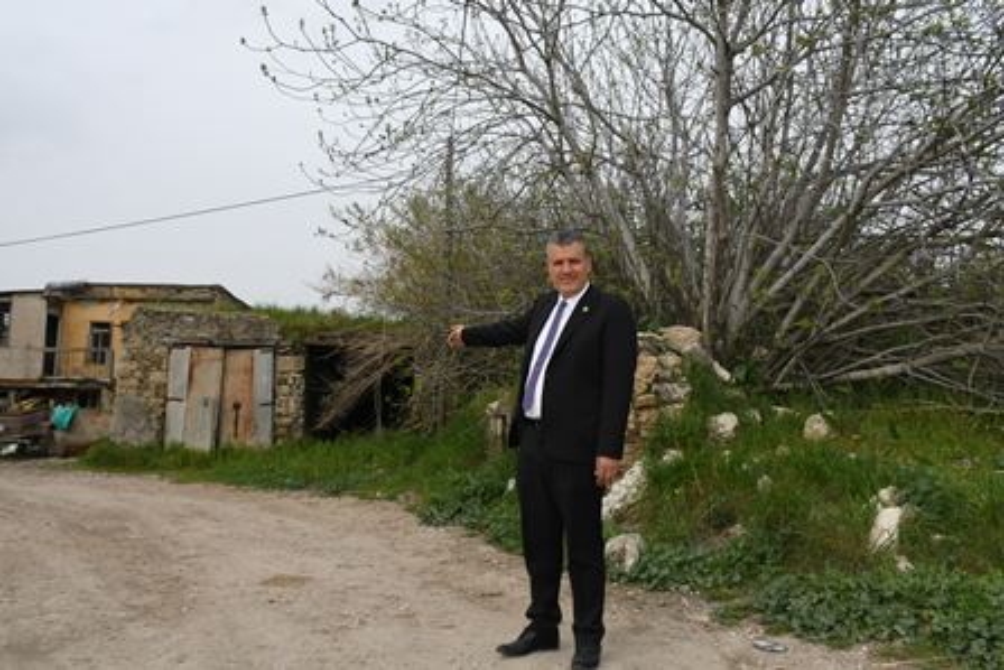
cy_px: 335
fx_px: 753
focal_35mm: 27
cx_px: 502
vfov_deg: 48.0
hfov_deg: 67.4
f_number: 10
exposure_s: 1/250
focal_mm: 18
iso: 200
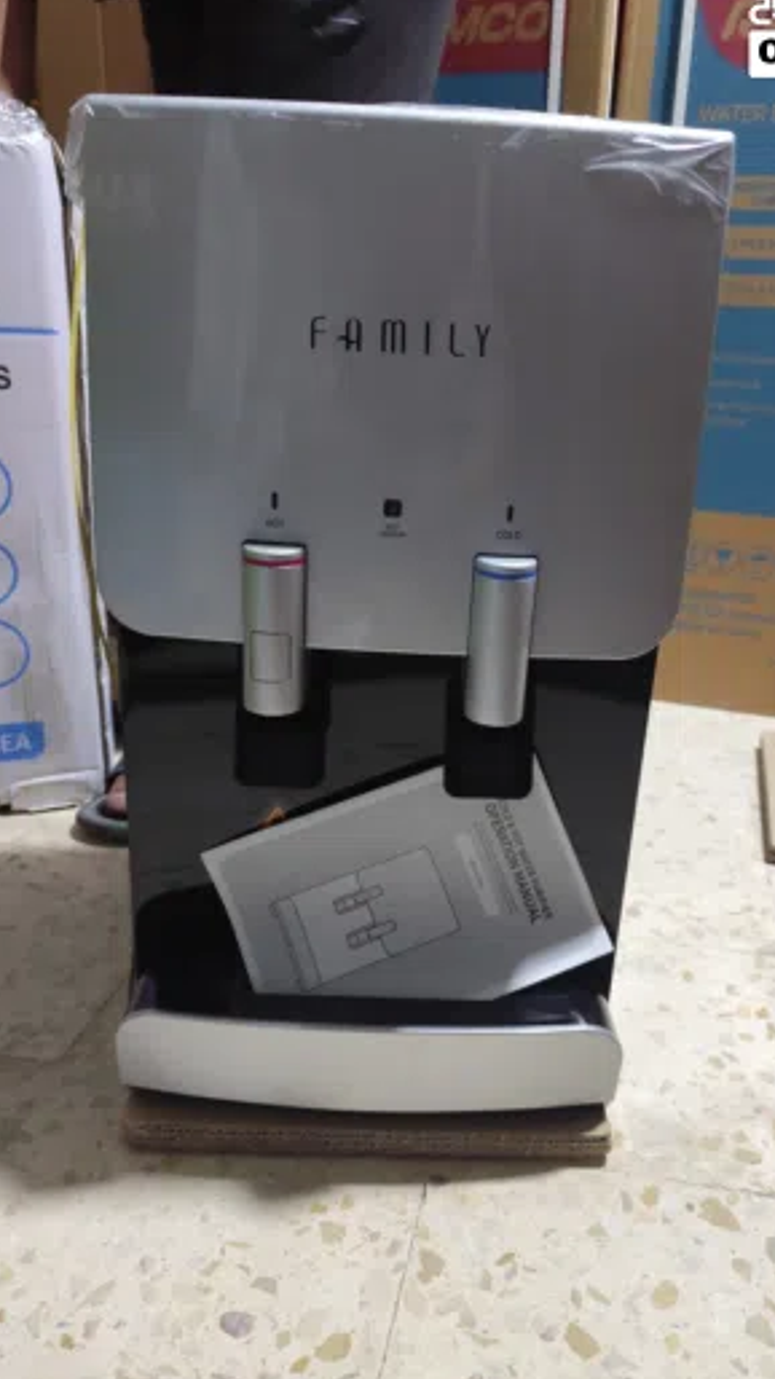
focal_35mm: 26
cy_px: 685
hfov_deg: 44.3
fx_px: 950
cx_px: 418
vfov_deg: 71.9
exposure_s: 1/20
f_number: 1.65
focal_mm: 6.14
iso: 1250
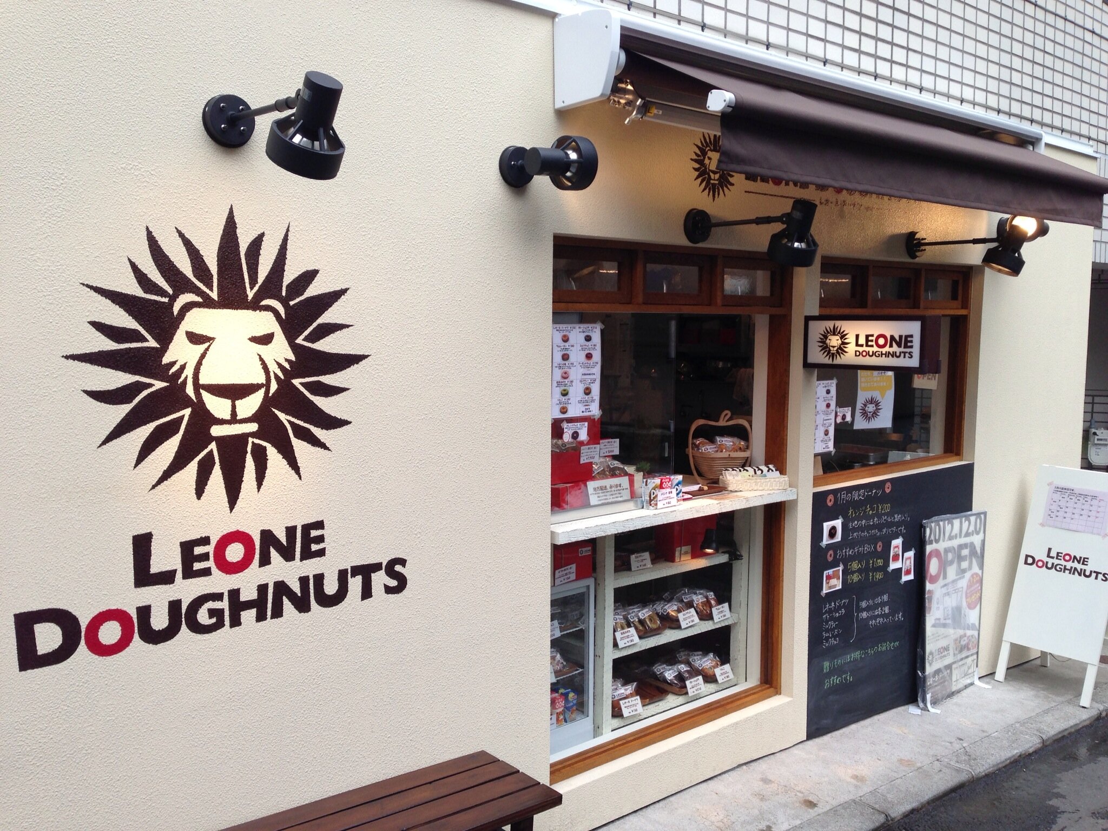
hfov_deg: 55.4
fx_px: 1056
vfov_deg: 42.9
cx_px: 554
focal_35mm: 33
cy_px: 416
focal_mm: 4.1
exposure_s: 1/304
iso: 50
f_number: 2.4
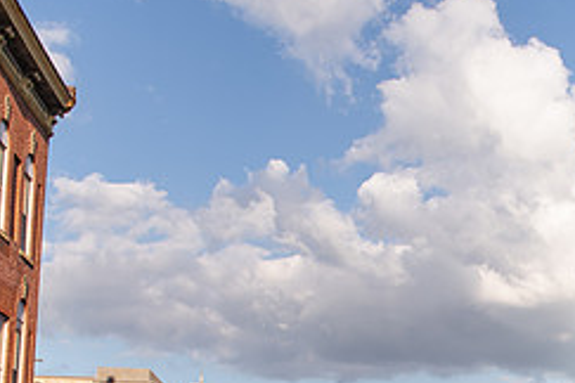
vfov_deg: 20.7
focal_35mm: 62
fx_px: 990
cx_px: 570
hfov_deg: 30.2
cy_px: 441
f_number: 5
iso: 125
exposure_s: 1/640
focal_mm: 26
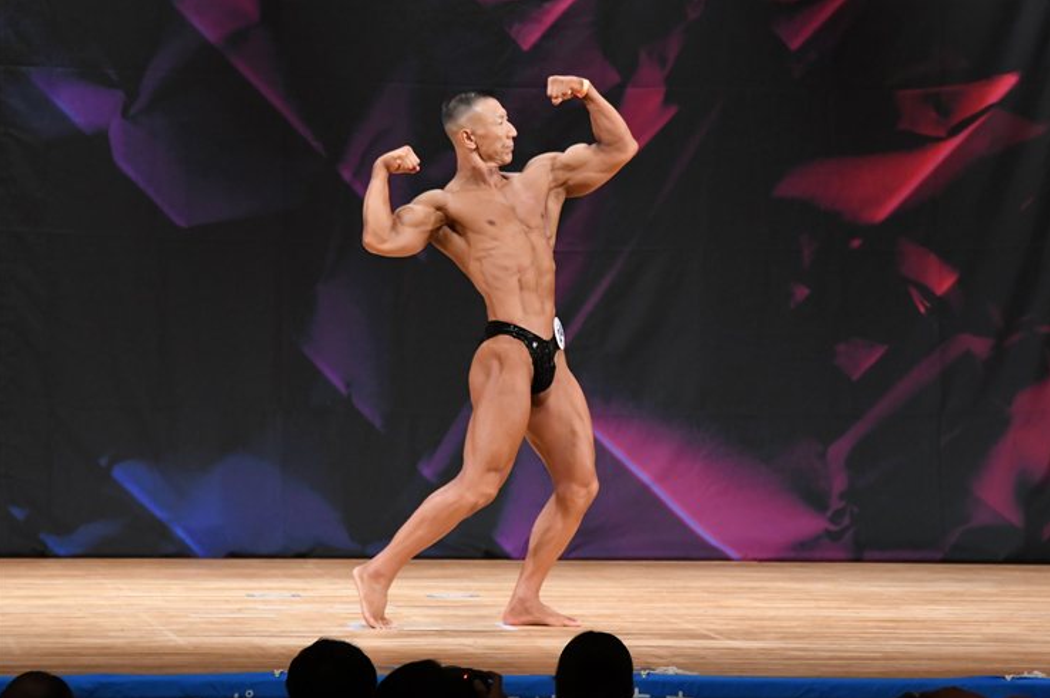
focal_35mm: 252
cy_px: 343
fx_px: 7345
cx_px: 546
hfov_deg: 8.2
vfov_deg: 5.4
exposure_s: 1/400
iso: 3200
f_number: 5.6
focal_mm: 160
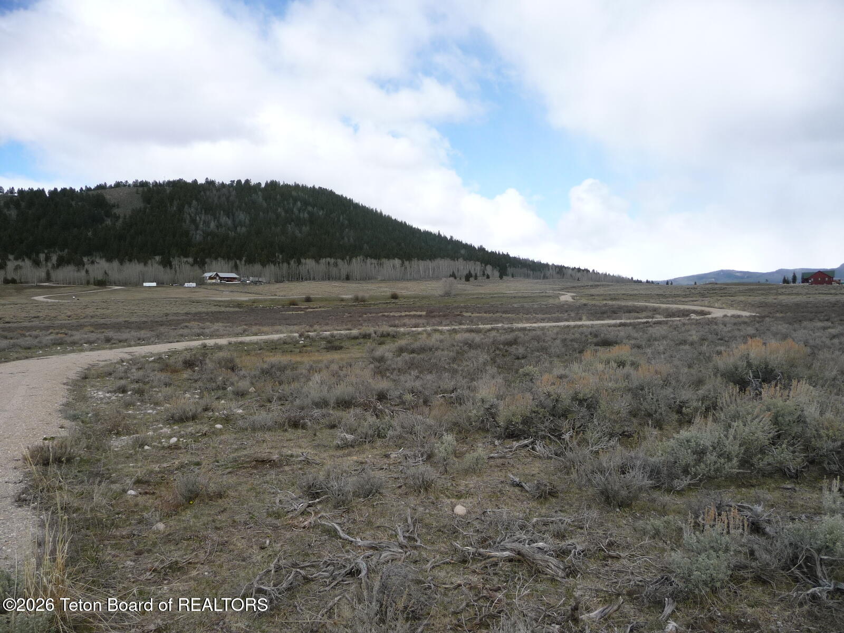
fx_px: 683
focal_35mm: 28
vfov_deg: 49.7
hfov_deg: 63.4
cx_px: 422
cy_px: 316
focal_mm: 4.7
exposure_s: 1/800
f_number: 3.3
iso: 100
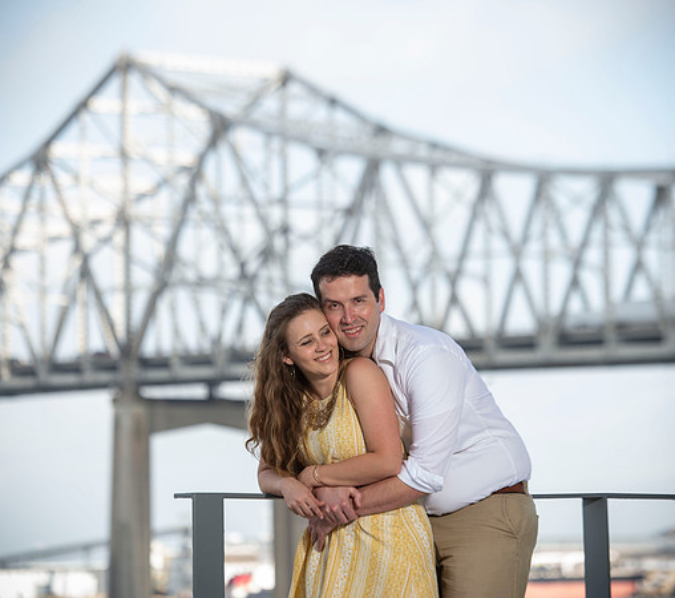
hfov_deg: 11.4
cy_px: 298
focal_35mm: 162
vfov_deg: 10.1
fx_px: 3382
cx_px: 336
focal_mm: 135
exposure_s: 1/200
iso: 50
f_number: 4.5
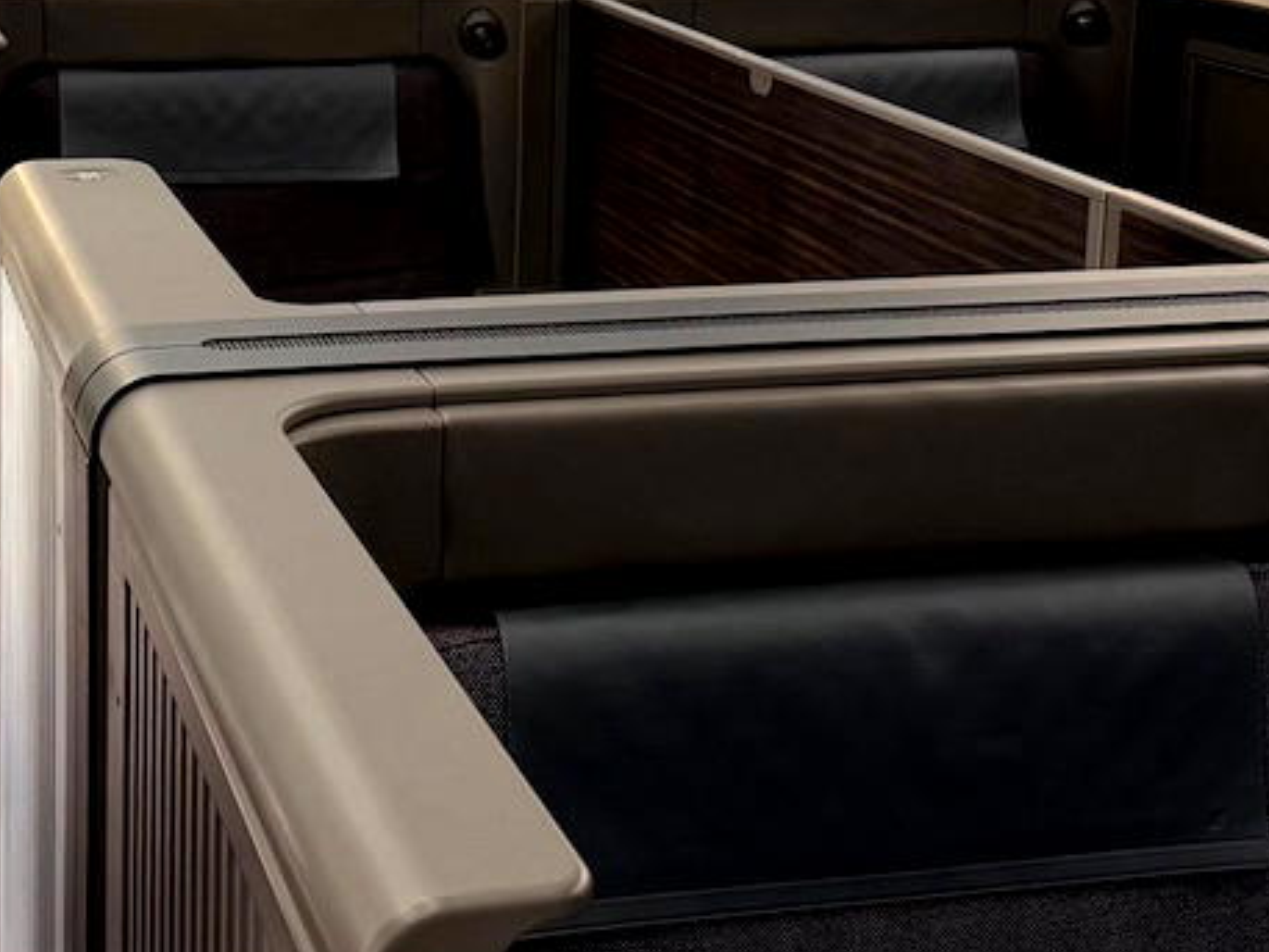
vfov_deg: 22.7
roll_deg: -0.7
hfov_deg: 30.4
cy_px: 103
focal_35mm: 63
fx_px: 2310
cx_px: 378
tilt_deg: -9.4
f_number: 1.78
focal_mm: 6.76
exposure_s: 1/91
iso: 200
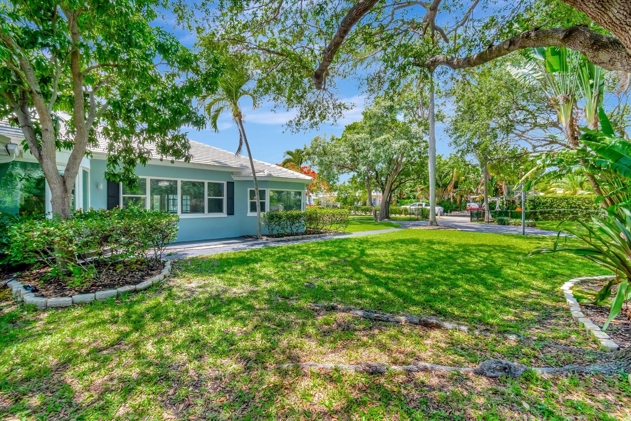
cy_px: 210
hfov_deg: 100.4
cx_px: 316
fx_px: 263
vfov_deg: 77.3
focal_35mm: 15
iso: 1100
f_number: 8
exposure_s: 1/500
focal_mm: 10
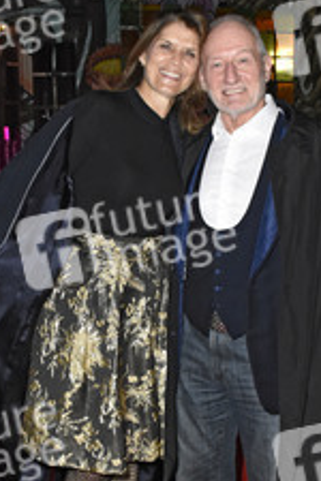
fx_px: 642
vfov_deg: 40.2
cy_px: 346
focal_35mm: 48
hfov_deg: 28.0
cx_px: 188
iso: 3200
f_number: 6.3
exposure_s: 1/160
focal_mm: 18
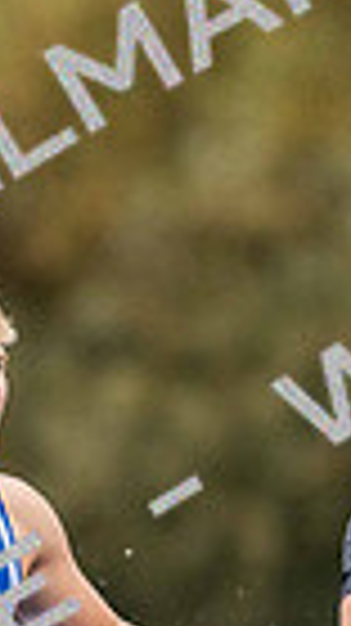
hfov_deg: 0.5
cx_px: -54
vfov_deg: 0.8
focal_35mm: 2616
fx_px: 43363
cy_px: 520
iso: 3600
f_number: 4
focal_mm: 600
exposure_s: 1/2500
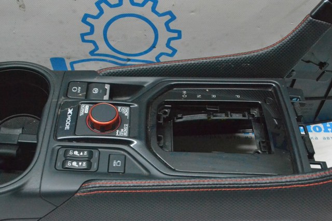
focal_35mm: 48
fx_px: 442
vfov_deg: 28.0
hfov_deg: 41.1
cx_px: 166
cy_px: 110
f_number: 9
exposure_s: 1/160
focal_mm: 32
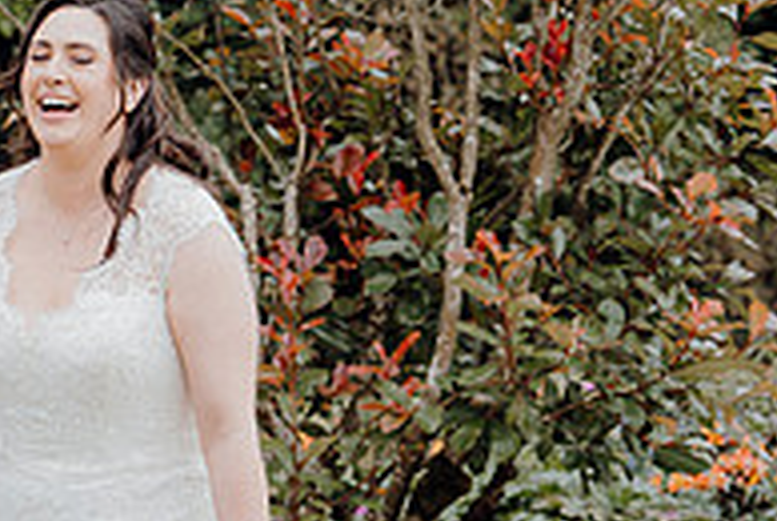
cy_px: 471
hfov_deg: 11.9
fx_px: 3675
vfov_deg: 8.1
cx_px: -72
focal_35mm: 170
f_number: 3.5
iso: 125
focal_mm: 57
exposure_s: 1/200
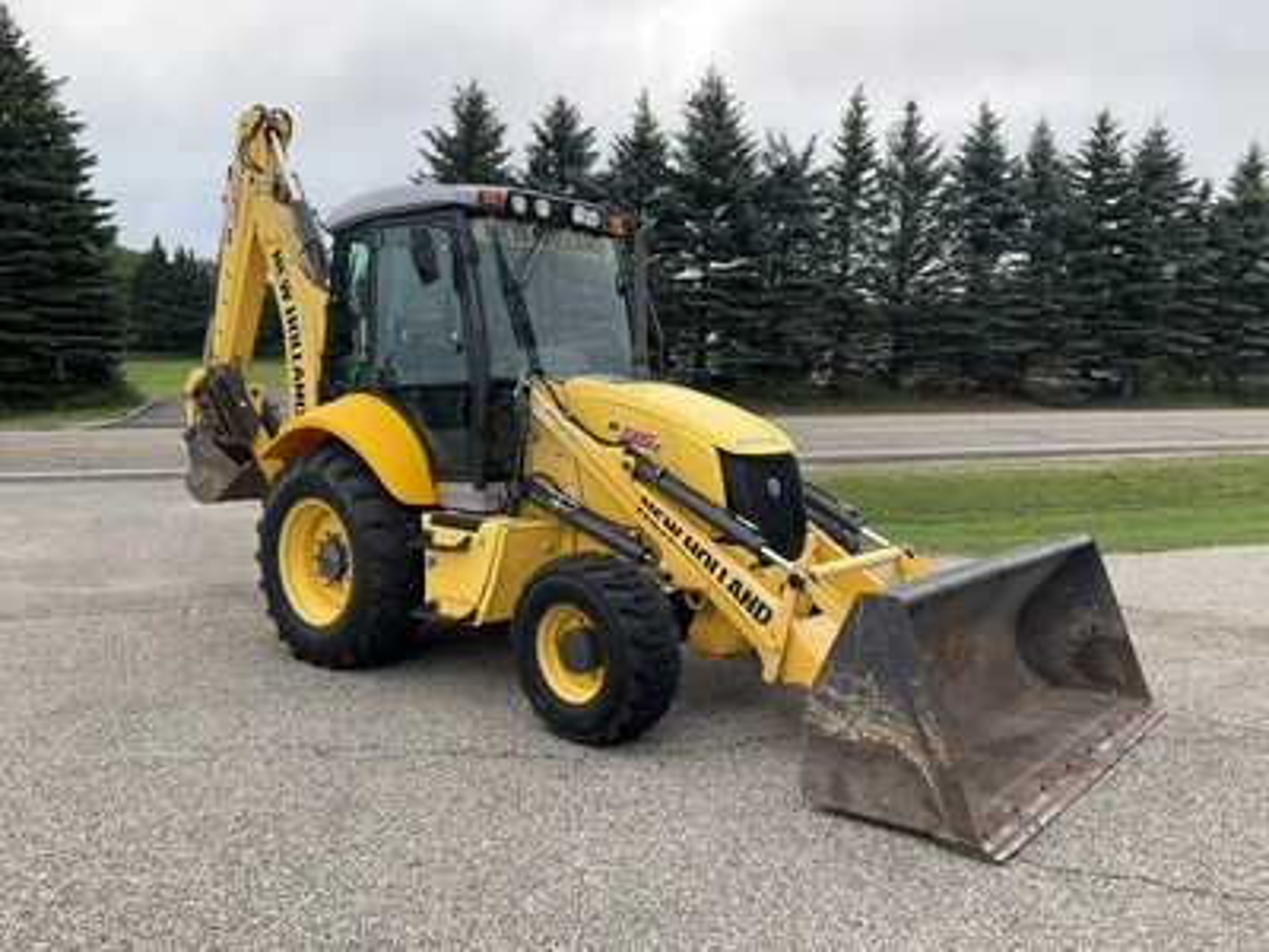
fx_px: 1063
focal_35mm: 29
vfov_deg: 48.2
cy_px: 476
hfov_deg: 61.7
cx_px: 634
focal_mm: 3
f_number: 1.8
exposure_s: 1/465
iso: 25
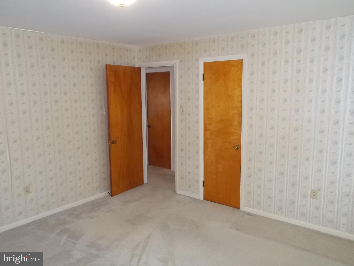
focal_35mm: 30
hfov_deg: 60.0
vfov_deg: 46.8
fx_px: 307
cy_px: 133
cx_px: 177
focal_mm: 5.3
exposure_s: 1/25
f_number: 3.4
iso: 320
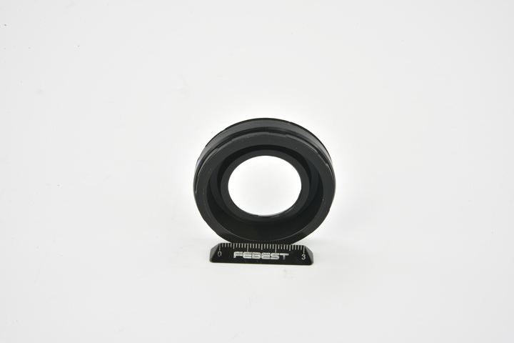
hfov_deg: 33.4
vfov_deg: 22.6
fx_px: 857
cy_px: 172
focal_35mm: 60
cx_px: 257
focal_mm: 60
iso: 64
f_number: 29
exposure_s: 1/2.5
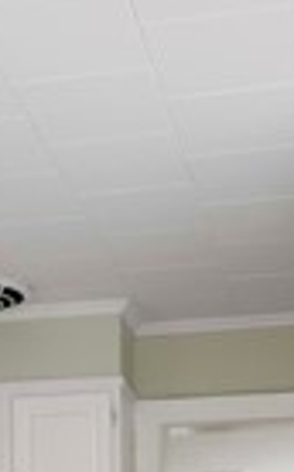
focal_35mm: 96
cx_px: 82
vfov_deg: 19.3
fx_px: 1233
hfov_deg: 13.6
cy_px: 681
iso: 100
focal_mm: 12
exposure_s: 1/60
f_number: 2.8
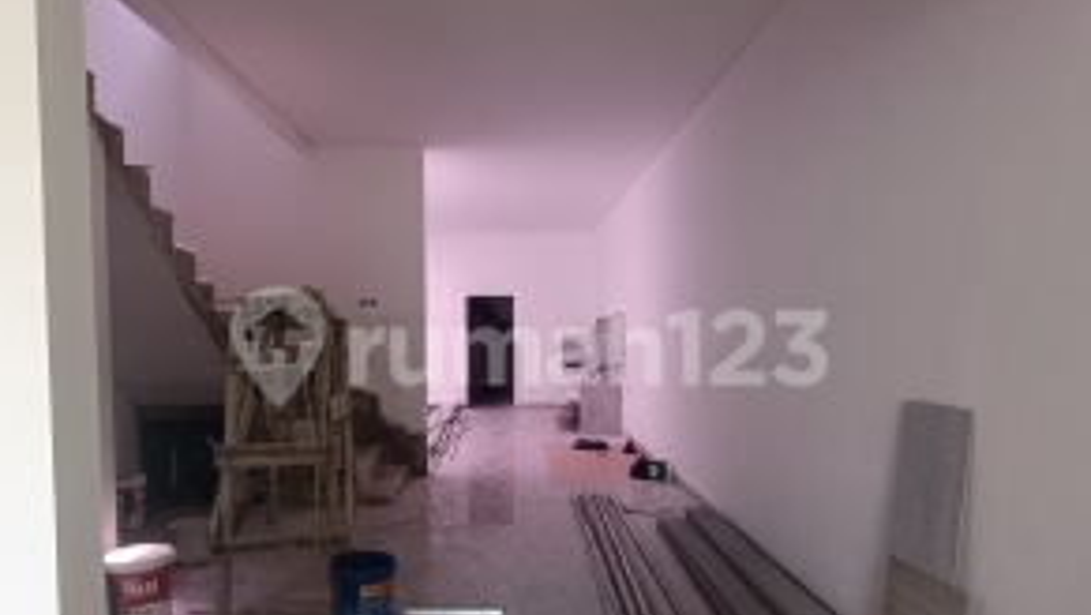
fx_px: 695
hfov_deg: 76.3
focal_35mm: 24
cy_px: 347
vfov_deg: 47.6
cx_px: 531
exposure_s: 1/50
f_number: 2.2
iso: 183
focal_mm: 1.66
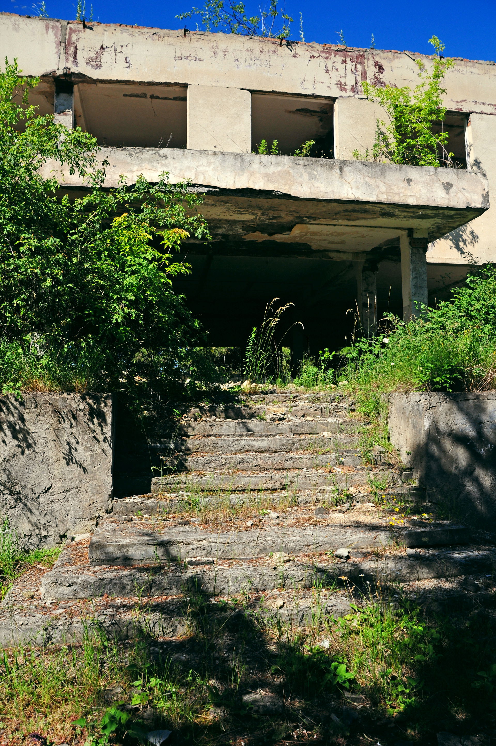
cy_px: 373
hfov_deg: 47.8
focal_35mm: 27
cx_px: 248
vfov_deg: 67.4
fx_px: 559
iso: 200
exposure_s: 1/640
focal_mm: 18
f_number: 8
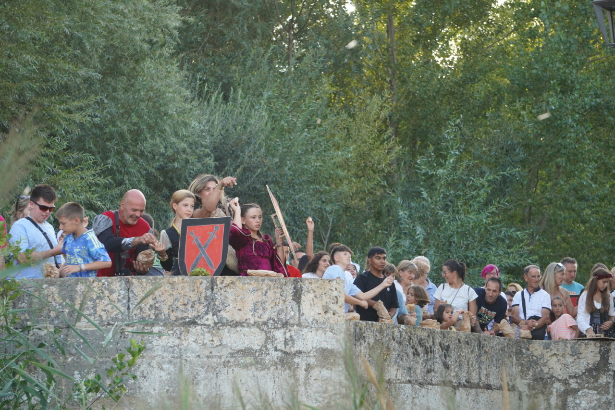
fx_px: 2562
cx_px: 308
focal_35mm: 150
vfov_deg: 9.1
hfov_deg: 13.7
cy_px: 205
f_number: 5.6
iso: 400
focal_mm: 100
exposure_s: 1/160
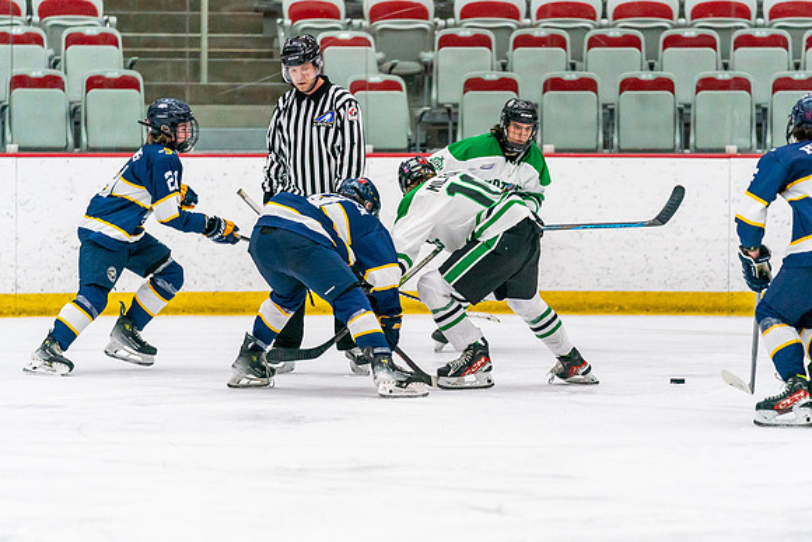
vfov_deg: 5.4
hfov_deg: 8.1
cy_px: 341
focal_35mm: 255
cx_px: 425
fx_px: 5752
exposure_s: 1/1250
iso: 3200
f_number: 2.8
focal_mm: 200
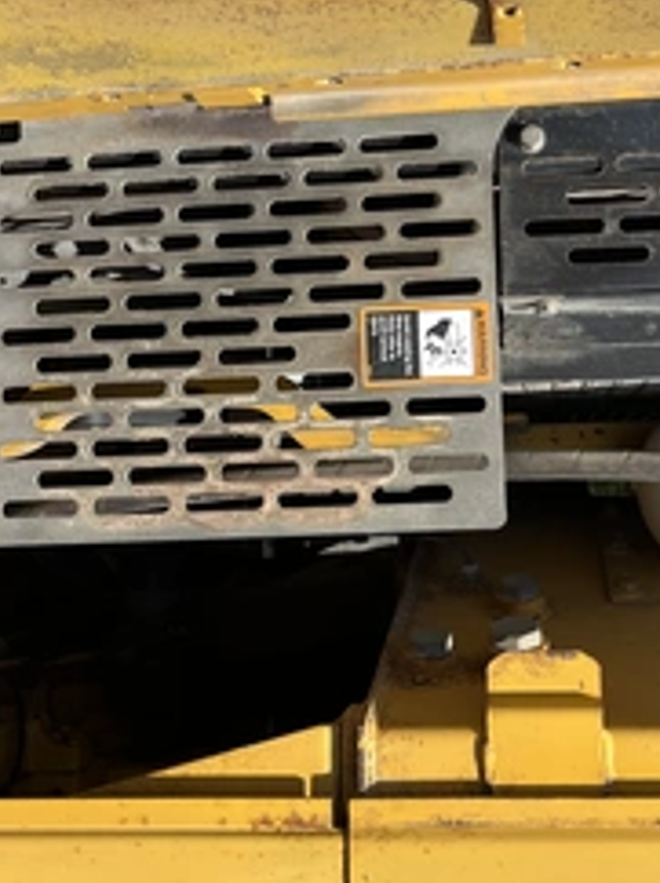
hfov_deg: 33.2
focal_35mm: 43
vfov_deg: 43.8
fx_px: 1095
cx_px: 445
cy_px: 398
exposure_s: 1/2755
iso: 50
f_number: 1.6
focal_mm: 5.1
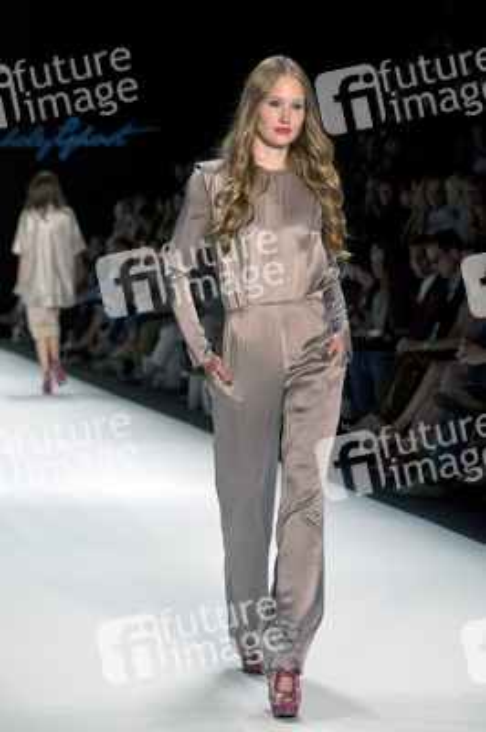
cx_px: 243
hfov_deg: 11.4
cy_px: 366
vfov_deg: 17.1
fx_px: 2434
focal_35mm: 120
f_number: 7.1
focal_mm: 120
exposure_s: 1/200
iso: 1600
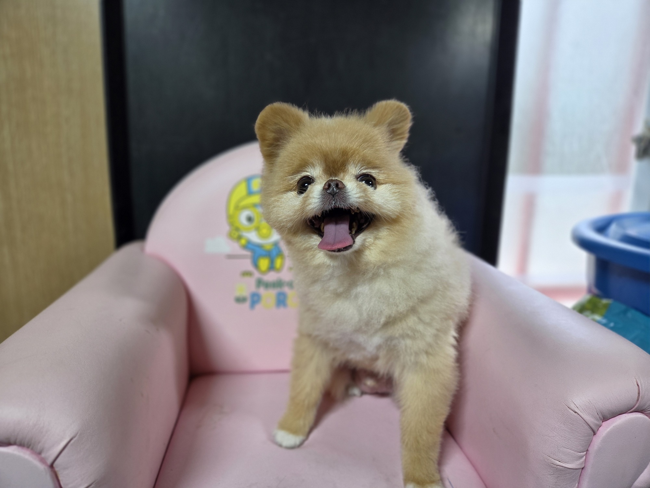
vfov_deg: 58.9
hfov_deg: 73.9
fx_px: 432
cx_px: 325
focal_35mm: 23
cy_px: 244
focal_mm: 5.4
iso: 125
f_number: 1.8
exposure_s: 1/120
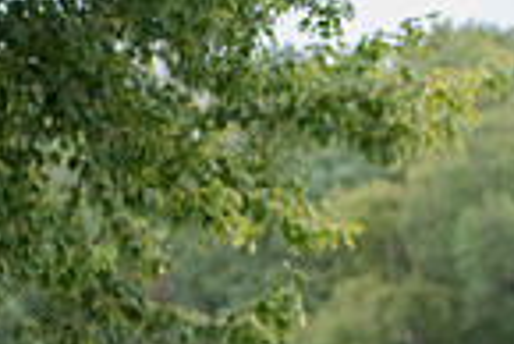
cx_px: 716
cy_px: 676
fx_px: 4559
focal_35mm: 319
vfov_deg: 4.3
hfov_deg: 6.4
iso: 400
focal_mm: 80
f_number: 4
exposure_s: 1/500
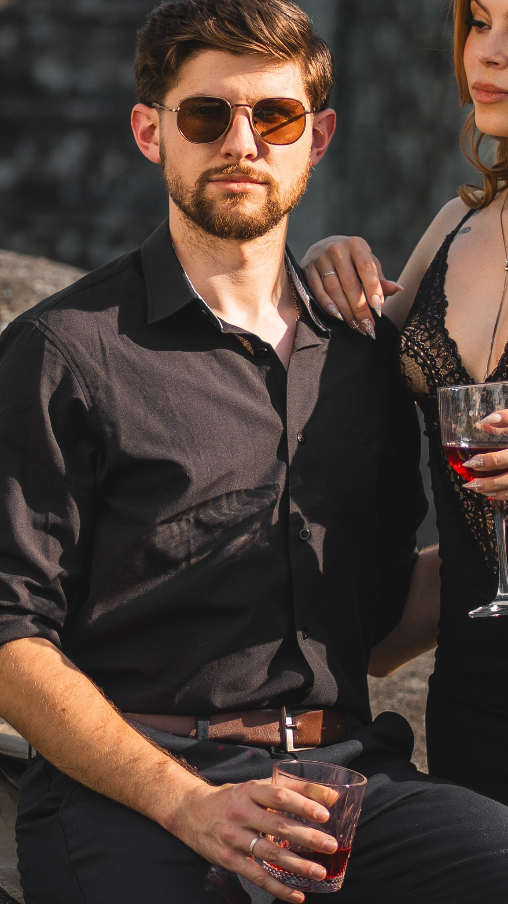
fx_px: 5964
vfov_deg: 8.7
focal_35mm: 249
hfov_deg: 4.9
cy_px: 372
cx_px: 311
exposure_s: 1/1000
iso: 100
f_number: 1.8
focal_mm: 85
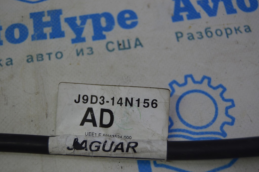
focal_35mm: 51
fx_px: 367
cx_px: 130
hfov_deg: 38.9
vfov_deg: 26.4
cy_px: 86
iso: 400
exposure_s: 1/100
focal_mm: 34
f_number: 5
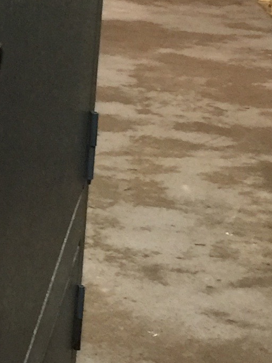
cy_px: 65
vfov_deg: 14.2
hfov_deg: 9.7
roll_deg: -0.8
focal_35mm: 138
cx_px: -342
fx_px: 1447
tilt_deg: -11.3
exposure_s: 1/10
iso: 125
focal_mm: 4.15
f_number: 2.2
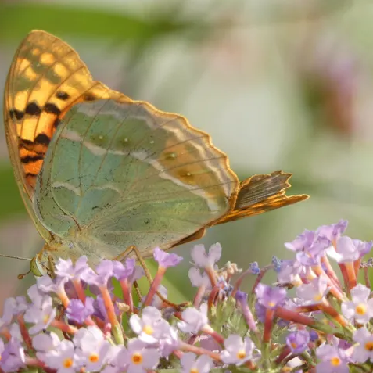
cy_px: 187
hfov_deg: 4.1
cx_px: 124
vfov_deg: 4.1
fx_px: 5230
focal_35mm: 429
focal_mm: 64.9
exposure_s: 1/80
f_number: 5.6
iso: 100
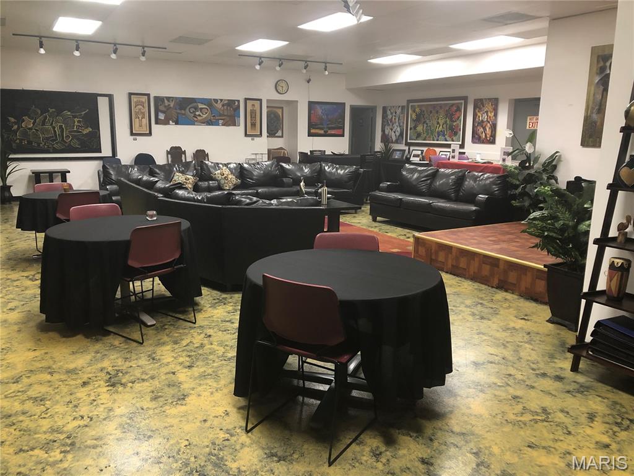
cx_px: 317
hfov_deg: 63.4
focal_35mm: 28
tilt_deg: -11.4
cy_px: 238
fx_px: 513
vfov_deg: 49.7
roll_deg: +0.1
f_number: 1.8
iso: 64
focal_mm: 3.99
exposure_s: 1/16
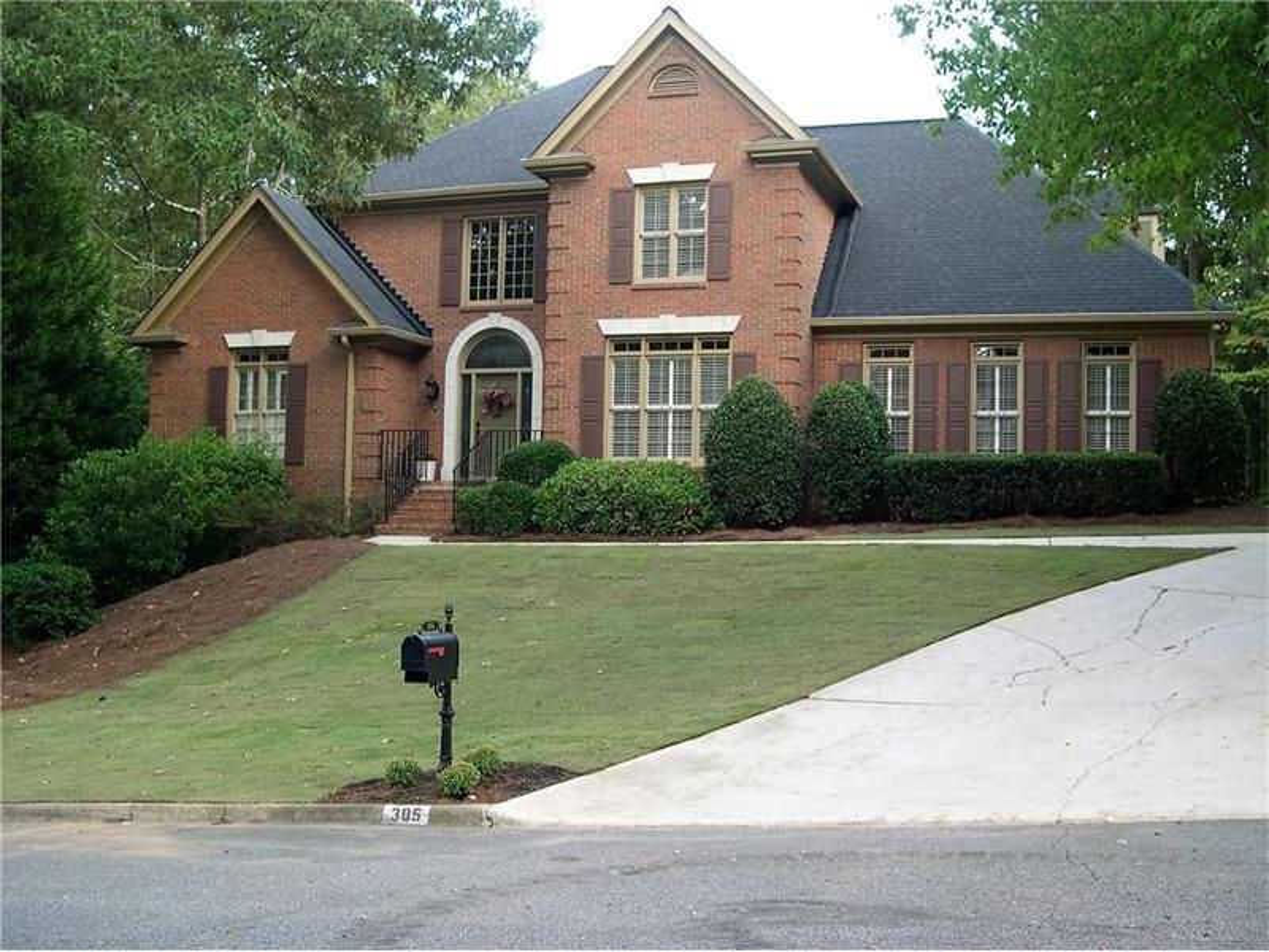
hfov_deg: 49.0
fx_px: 1393
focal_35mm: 38
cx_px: 634
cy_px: 476
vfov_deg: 37.7
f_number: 2.8
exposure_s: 1/67.1
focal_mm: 8
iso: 100
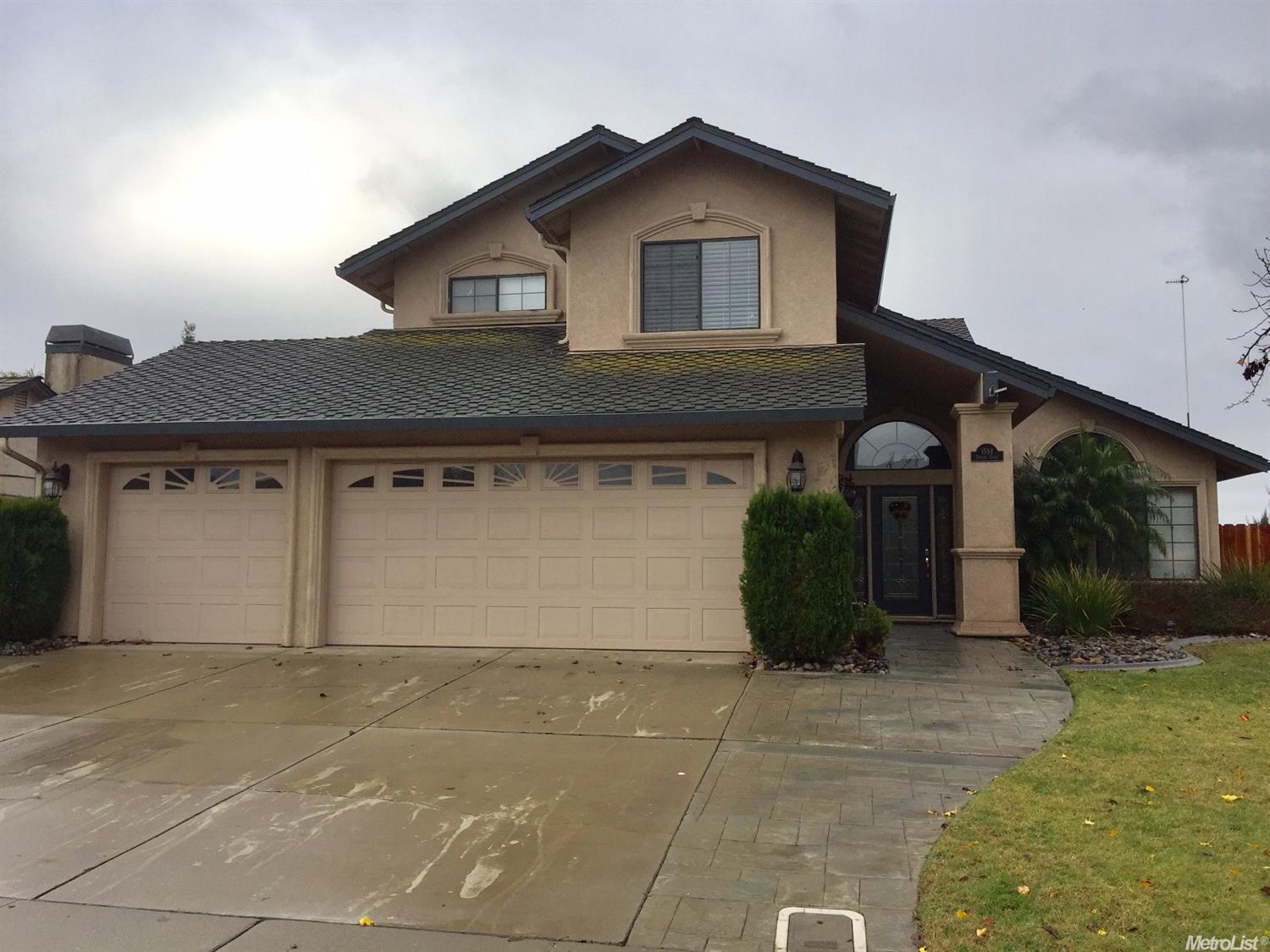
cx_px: 635
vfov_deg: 48.2
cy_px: 476
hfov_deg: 61.7
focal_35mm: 29
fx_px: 1064
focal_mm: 4.15
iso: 32
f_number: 2.2
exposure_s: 1/879
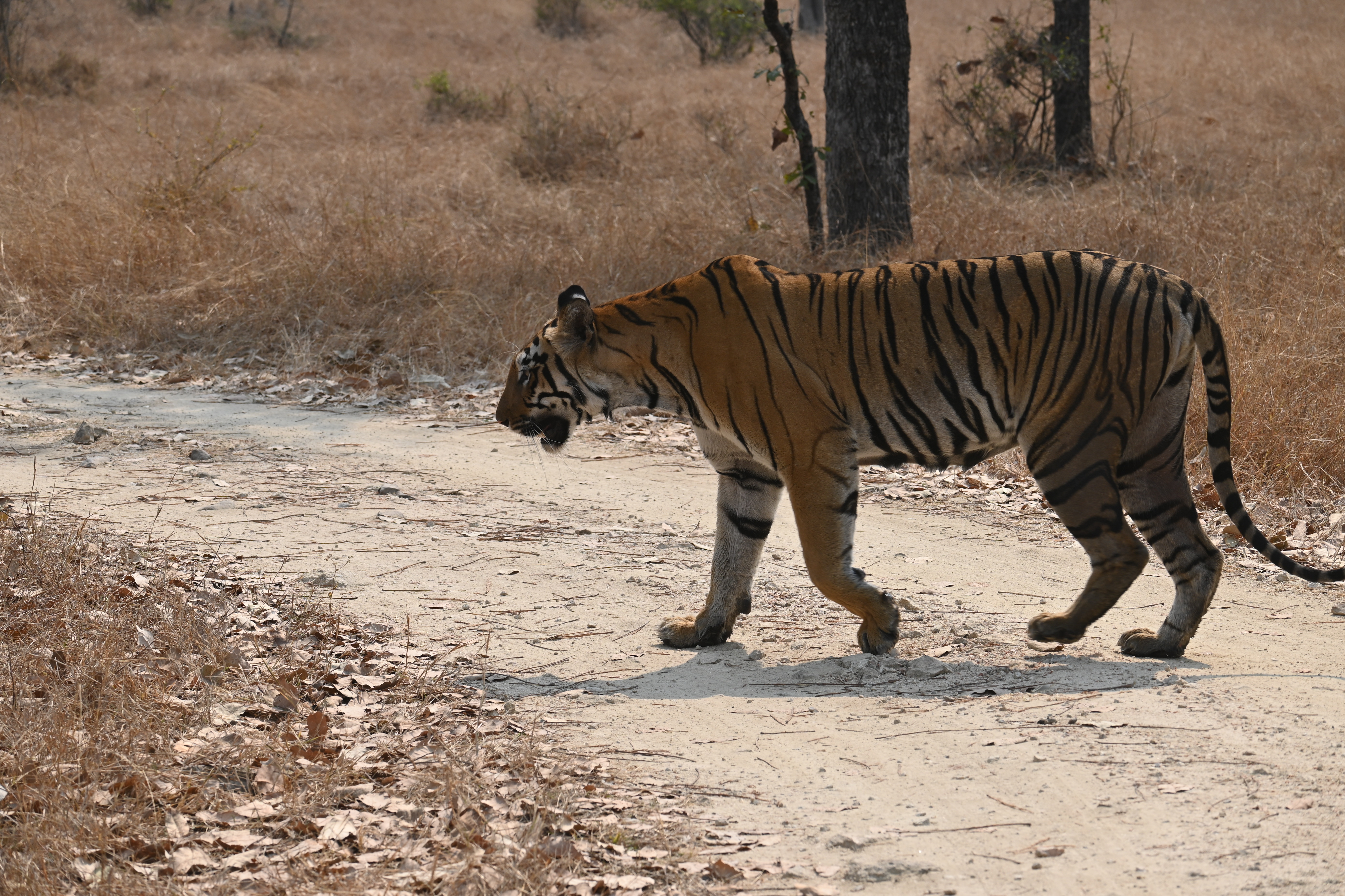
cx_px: 672
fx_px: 5268
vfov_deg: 9.7
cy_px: 448
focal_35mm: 141
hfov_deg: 14.6
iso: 100
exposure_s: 1/400
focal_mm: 94
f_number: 7.1
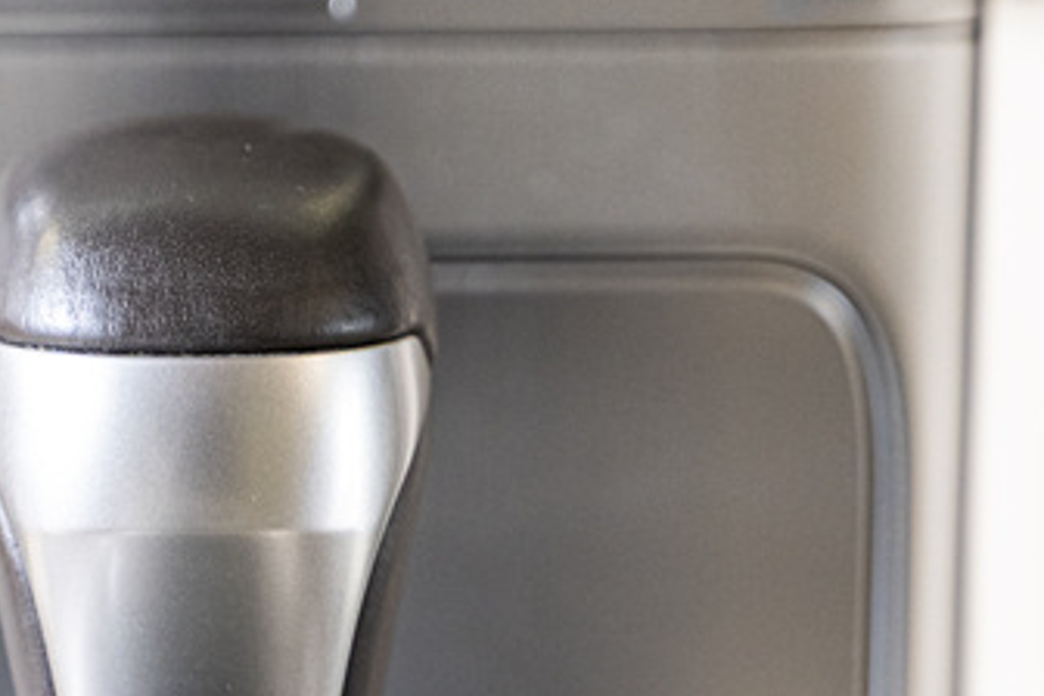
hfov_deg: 10.2
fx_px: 5829
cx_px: 213
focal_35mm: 201
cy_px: 373
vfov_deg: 6.8
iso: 1600
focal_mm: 66
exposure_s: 1/125
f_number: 2.8
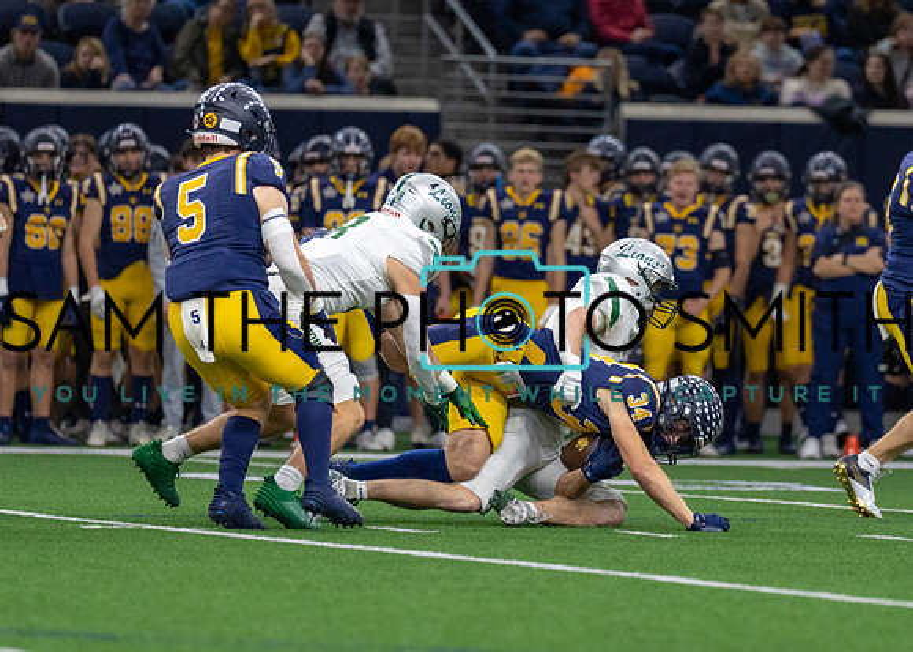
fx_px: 9838
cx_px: 631
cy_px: 316
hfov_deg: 5.3
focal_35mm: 379
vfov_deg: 3.8
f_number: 2.8
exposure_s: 1/1000
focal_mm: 200
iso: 2000
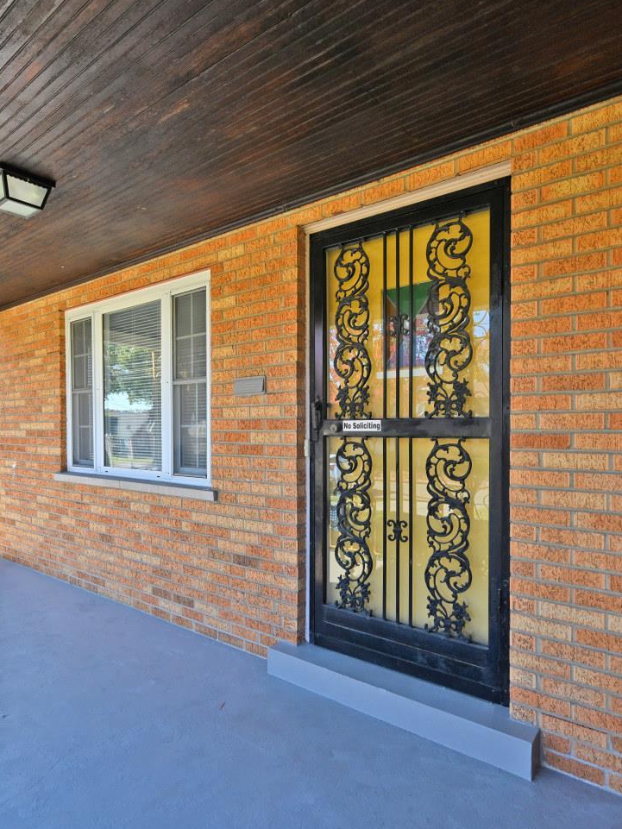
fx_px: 503
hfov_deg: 63.3
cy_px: 428
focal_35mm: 21
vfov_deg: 79.0
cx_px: 279
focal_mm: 14
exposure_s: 1/250
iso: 200
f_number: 5.6
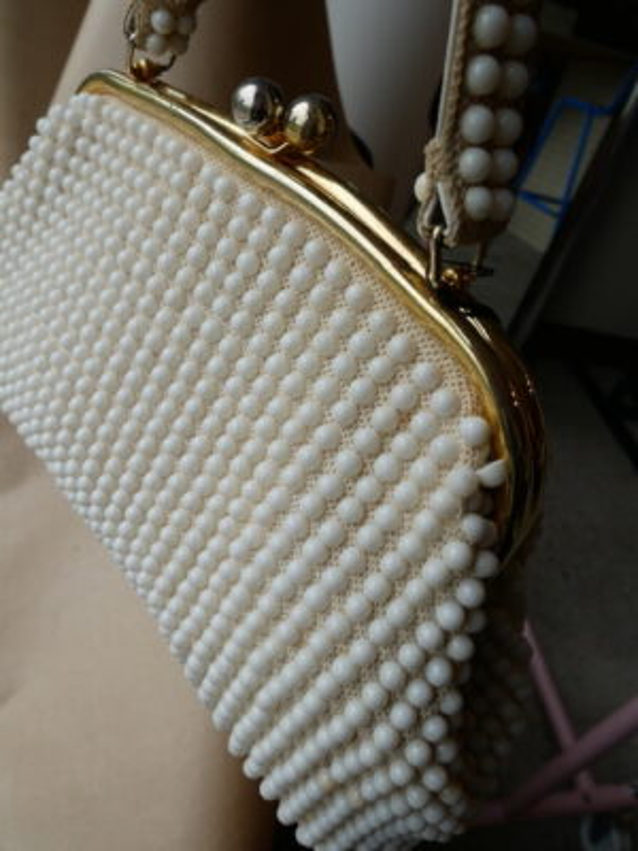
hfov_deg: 56.8
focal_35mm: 24
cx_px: 319
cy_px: 426
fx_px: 590
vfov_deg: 71.6
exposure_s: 1/320
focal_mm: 12
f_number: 6.3
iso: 200
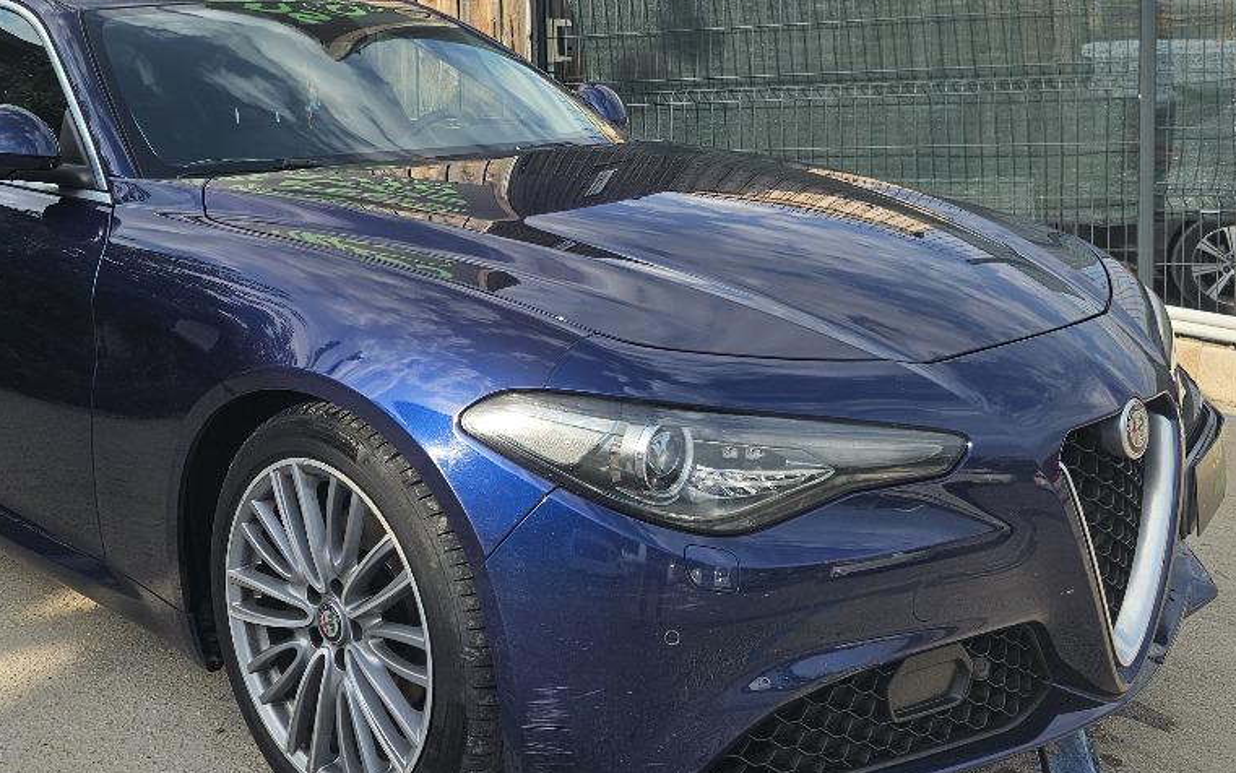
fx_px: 1381
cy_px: 208
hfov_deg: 47.4
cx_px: 411
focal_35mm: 41
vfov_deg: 30.8
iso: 32
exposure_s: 1/1445
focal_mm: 5.4
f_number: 1.8
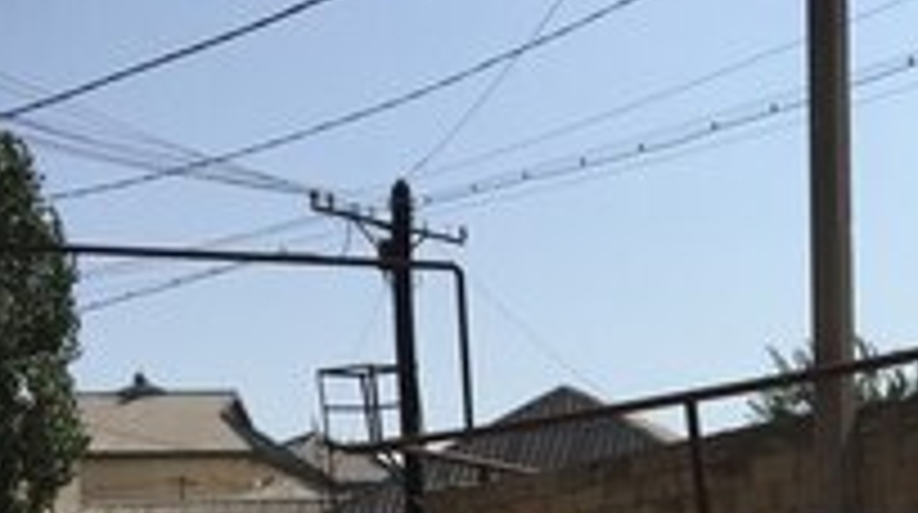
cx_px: 801
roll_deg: +1.1
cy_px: 972
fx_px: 1871
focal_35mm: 77
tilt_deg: -6.9
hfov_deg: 26.7
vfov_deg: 13.7
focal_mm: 4.15
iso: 32
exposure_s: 1/3597
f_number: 2.2
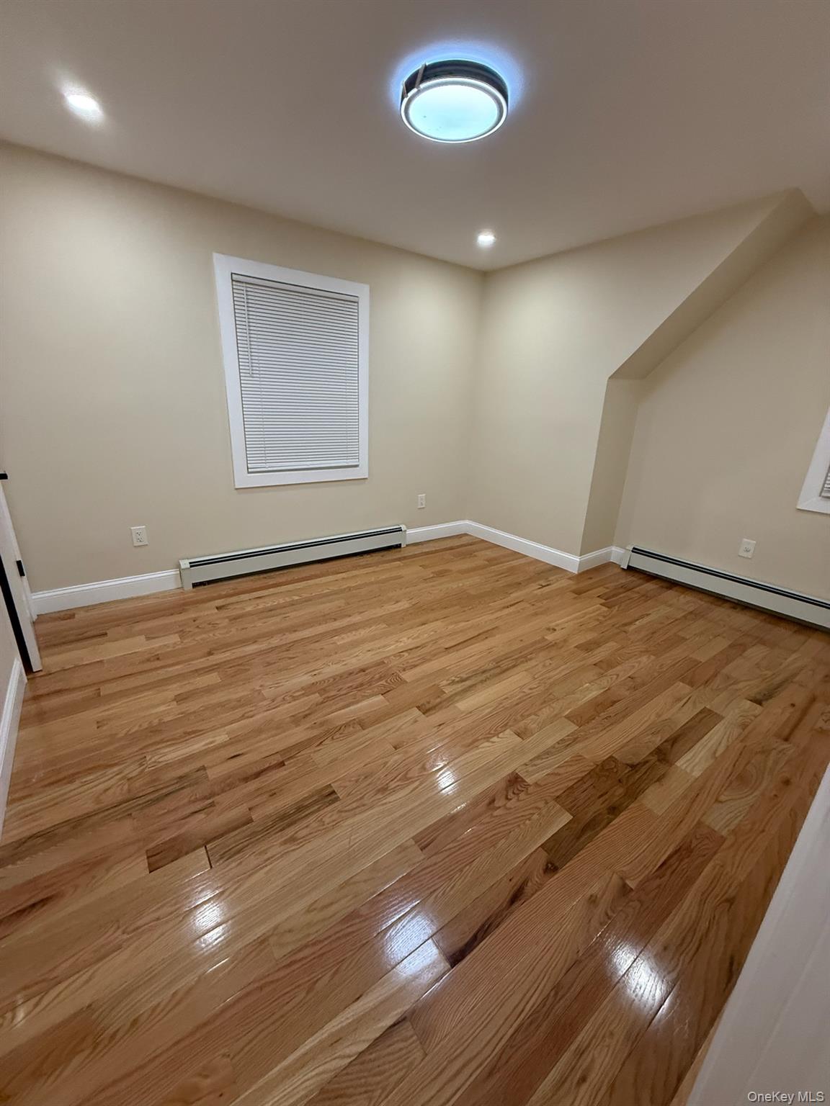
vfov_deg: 102.1
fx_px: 448
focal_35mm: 14
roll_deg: -1.8
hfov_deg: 85.7
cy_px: 553
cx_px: 415
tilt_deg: -18.5
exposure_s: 1/120
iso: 320
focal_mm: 2.22
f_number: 2.2
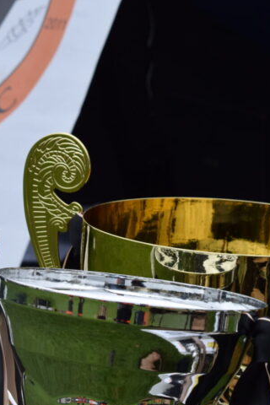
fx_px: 1981
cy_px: 222
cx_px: 14
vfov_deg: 11.7
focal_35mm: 176
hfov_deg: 7.8
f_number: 10
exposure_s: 1/400
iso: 400
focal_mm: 55
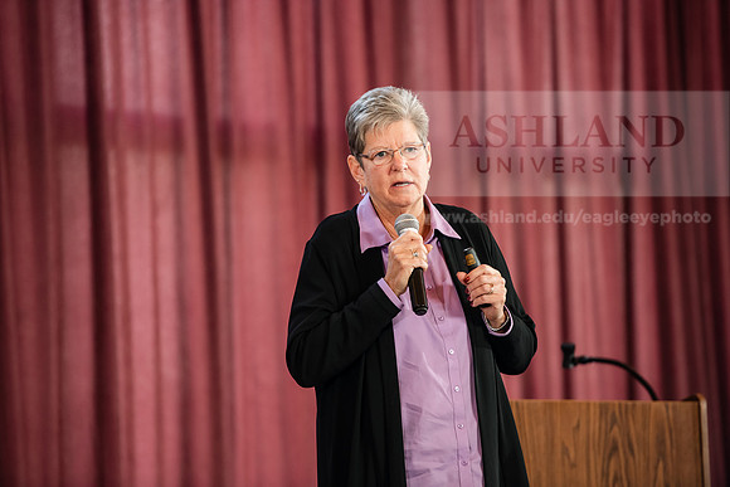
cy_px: 244
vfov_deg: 7.2
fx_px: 3853
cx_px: 365
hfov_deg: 10.8
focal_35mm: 190
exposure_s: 1/200
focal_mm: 190
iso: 1600
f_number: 3.2
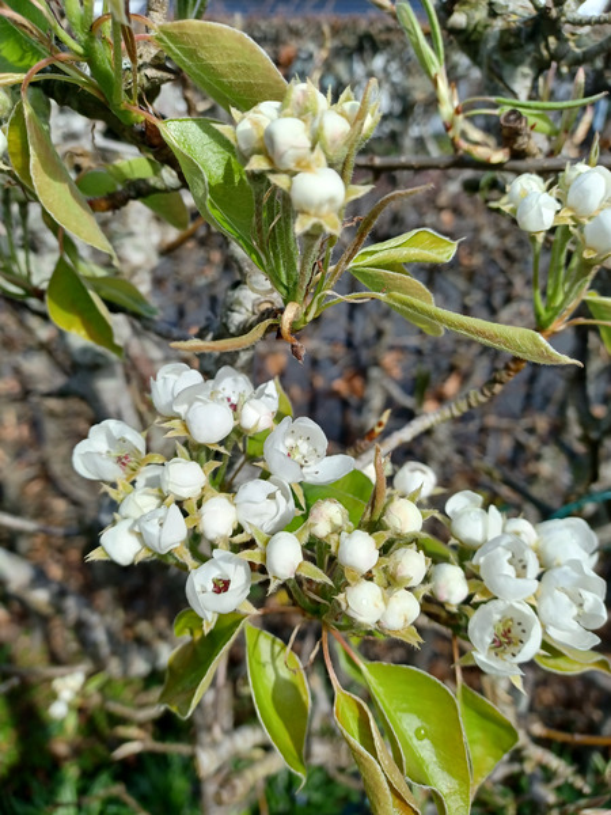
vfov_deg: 69.4
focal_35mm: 25
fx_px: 588
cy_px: 408
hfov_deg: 54.9
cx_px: 306
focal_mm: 4.6
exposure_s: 1/246
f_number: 1.8
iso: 32
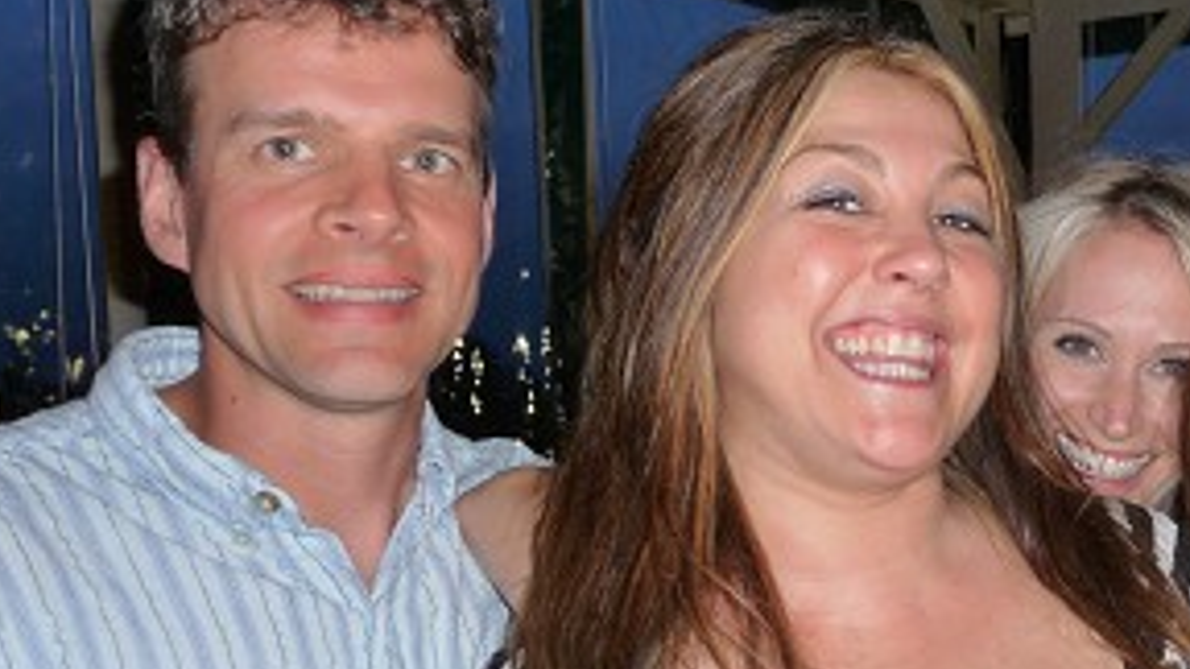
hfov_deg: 37.6
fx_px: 1672
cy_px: 485
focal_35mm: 53
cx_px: 967
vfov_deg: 22.5
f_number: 3.3
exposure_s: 1/30
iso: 160
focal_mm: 4.7
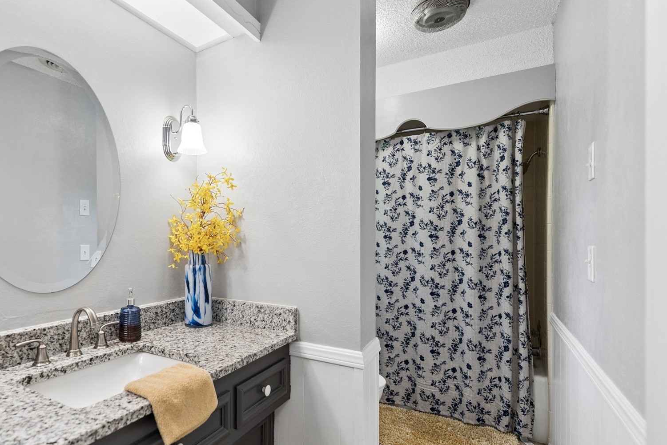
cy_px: 239
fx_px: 352
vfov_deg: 64.5
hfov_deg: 85.6
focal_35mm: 19
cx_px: 260
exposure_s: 1/125
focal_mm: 14
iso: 400
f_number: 2.8
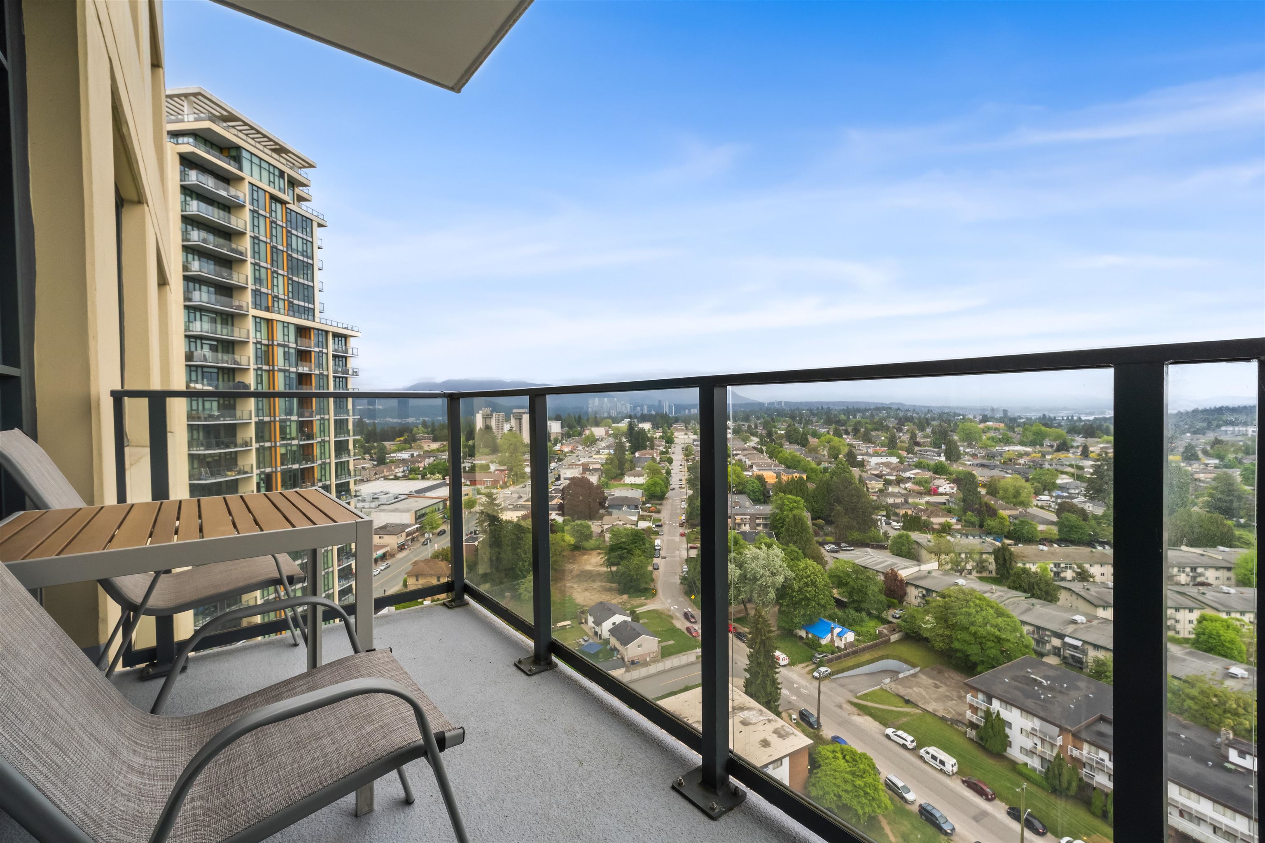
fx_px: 474
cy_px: 422
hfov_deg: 106.3
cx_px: 632
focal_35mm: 14
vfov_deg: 83.3
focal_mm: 9
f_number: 9
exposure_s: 1/125
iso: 250
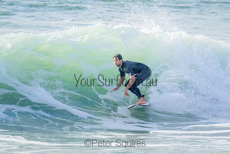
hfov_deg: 2.0
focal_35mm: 1047
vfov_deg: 1.3
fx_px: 6688
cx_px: 104
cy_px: 53
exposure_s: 1/2000
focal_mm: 800
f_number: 11
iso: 1100
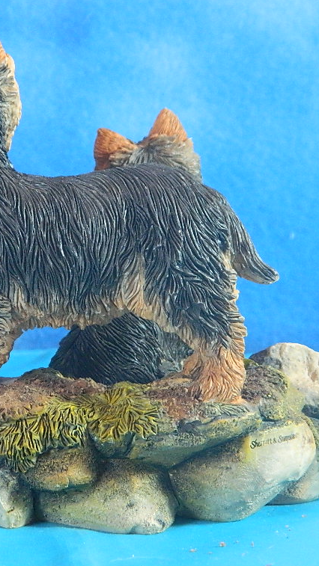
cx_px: 50
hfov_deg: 14.3
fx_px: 1263
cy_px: 284
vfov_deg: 25.3
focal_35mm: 84
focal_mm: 10.2
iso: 400
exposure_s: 1/15
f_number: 3.8
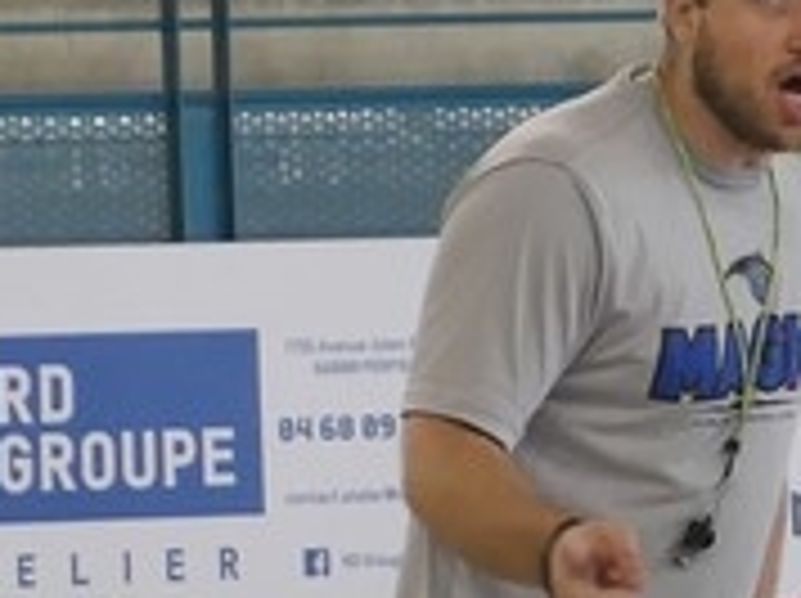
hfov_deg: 3.5
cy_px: 184
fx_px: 12987
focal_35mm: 562
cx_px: 968
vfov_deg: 2.6
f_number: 2.8
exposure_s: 1/125
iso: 640
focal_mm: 26.4
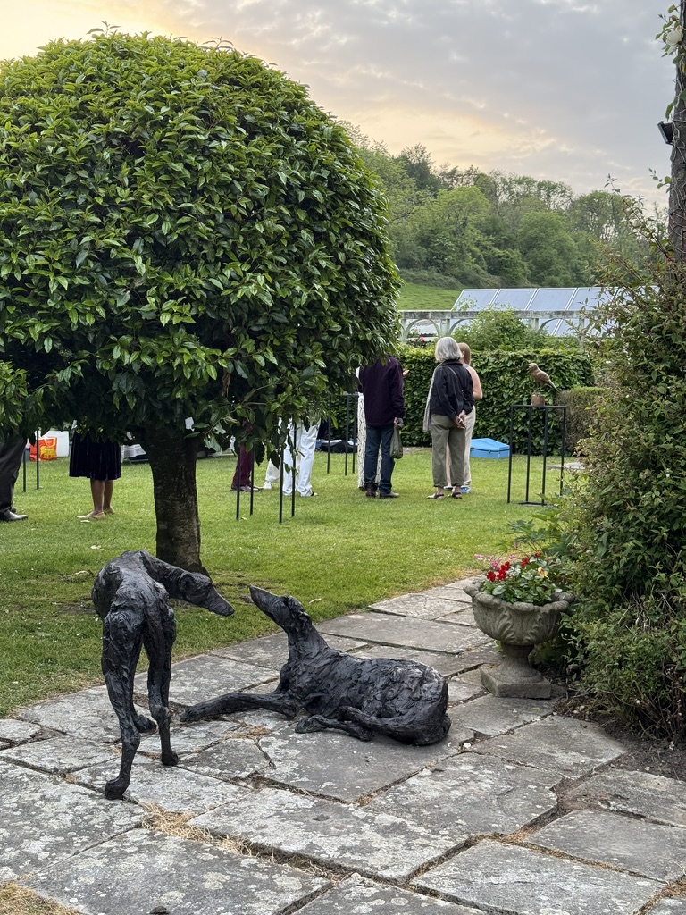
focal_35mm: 48
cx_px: 343
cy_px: 458
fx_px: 1268
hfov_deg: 30.3
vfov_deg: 39.7
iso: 160
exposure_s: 1/60
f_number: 1.78
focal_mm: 6.76
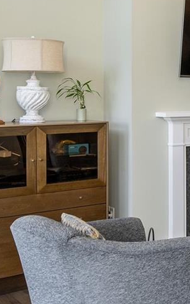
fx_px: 547
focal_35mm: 66
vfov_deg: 30.5
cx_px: 394
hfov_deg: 15.3
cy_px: 78
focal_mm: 15.5
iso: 320
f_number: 7.1
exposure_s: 1/25
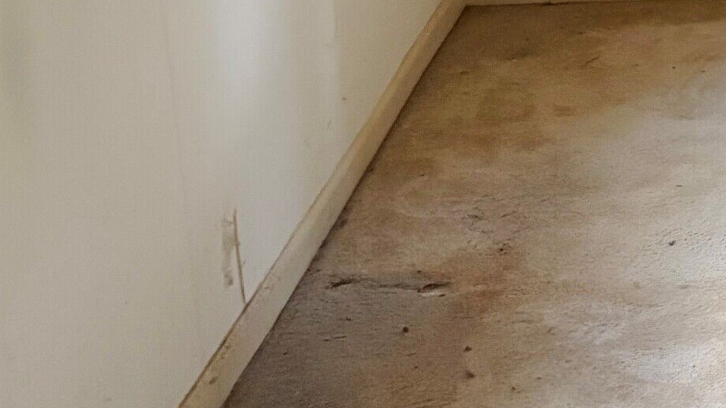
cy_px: -153
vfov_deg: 12.4
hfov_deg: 19.8
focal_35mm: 94
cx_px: 1081
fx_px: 1810
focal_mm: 5.96
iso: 500
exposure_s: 1/60
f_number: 1.6
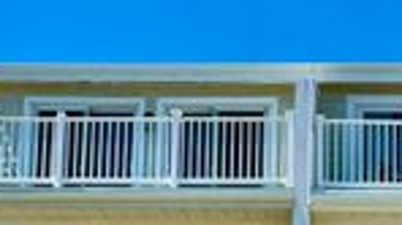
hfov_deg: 21.8
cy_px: 435
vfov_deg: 11.5
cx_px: 356
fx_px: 1023
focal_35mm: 96
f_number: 1.5
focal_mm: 5.7
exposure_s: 1/6211
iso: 50
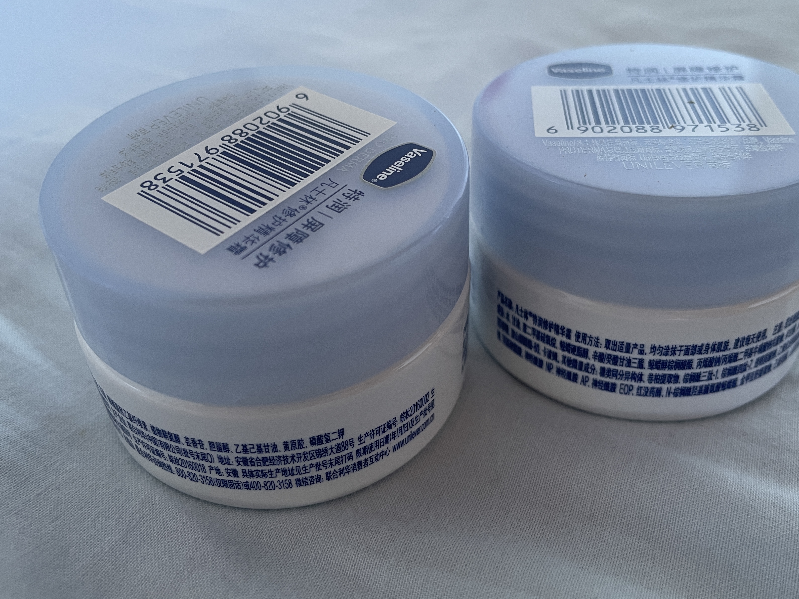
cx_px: 431
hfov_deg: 55.3
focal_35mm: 33
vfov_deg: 42.9
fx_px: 762
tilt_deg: -38.4
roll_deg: +0.1
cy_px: 271
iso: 125
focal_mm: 4.2
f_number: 1.6
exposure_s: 1/70
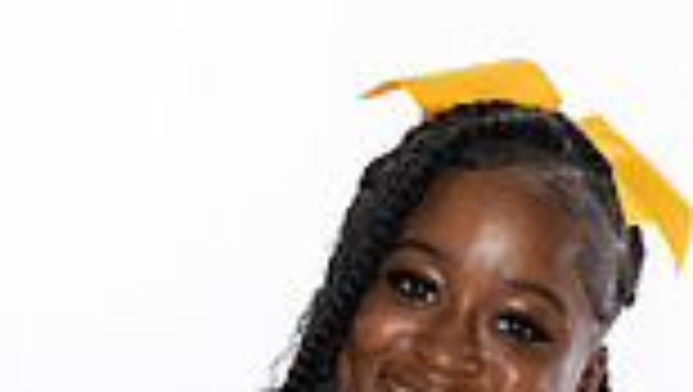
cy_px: 933
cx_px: 454
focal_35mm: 150
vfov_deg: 7.6
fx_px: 2759
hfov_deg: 14.3
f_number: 10
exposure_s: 1/250
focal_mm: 49
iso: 1250
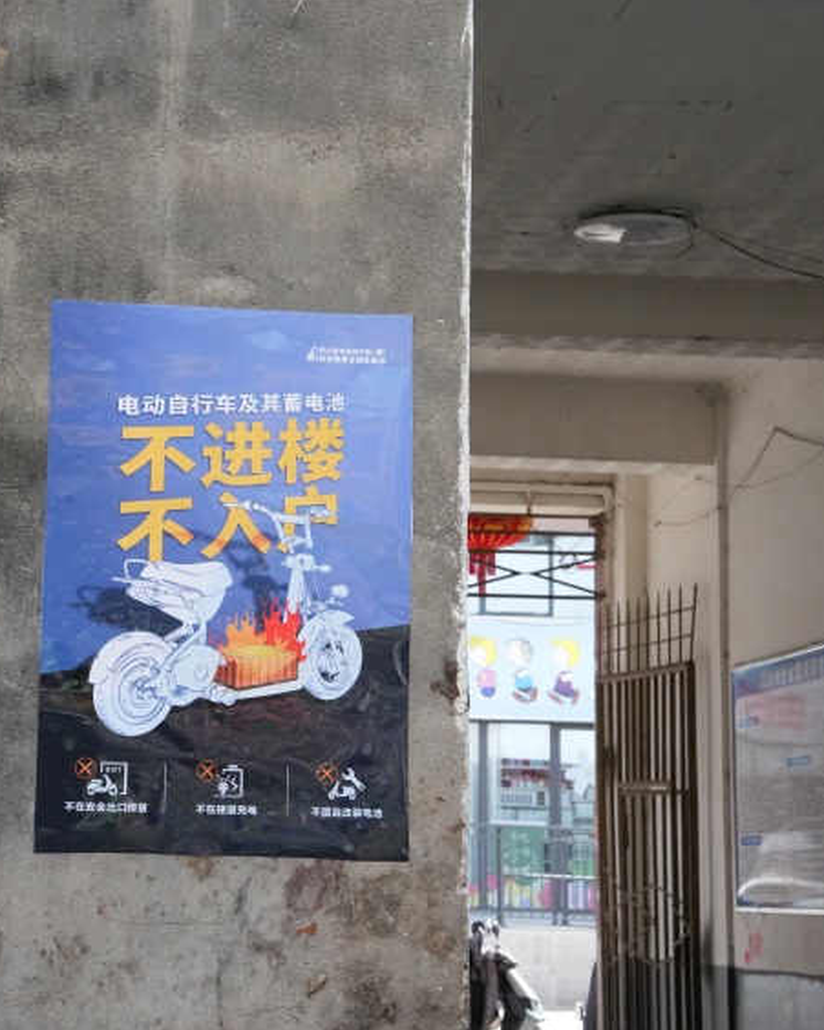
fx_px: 2500
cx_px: 225
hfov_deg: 18.6
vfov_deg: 23.3
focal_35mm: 82
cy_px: 516
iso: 6400
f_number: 14
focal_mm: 58
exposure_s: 1/640
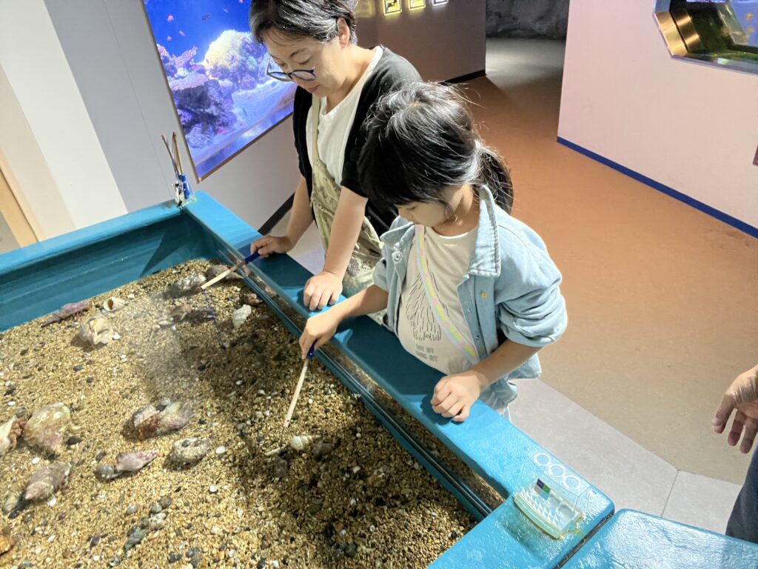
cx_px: 379
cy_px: 284
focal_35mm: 23
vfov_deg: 58.9
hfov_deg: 73.9
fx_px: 504
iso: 320
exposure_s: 1/25
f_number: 2.2
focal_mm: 2.71
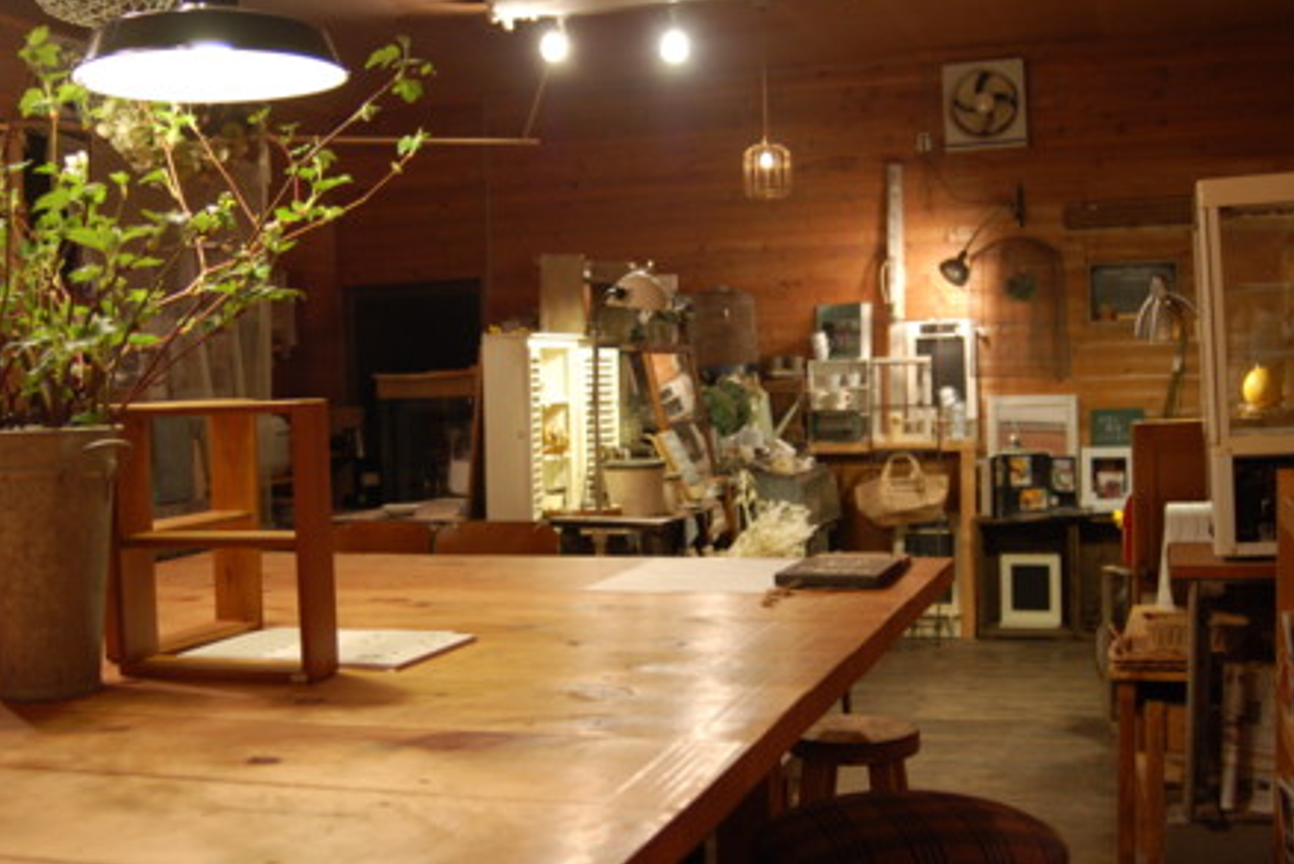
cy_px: 432
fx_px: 1546
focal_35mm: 43
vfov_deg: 31.2
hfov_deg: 45.4
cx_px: 651
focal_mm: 28
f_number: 3.3
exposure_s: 1/30
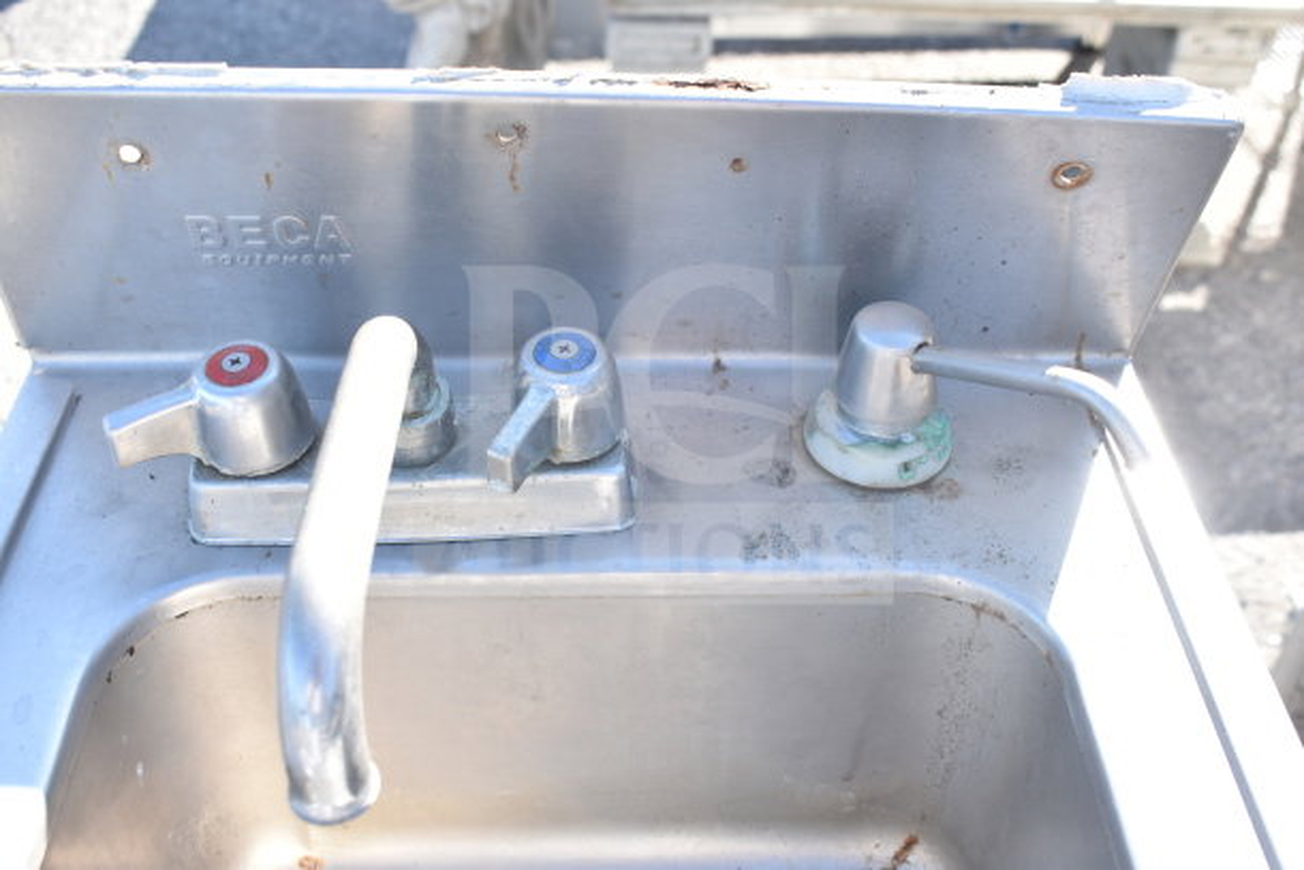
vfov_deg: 35.5
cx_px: 652
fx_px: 1359
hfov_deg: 51.3
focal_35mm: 38
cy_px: 435
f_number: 5.6
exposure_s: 1/125
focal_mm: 25
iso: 200
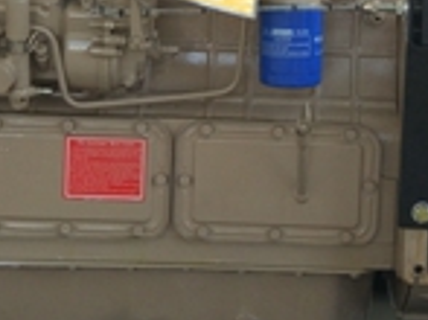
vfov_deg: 13.4
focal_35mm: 110
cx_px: 239
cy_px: 99
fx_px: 1359
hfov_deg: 17.9
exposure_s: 1/50
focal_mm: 4.26
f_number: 2
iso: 190
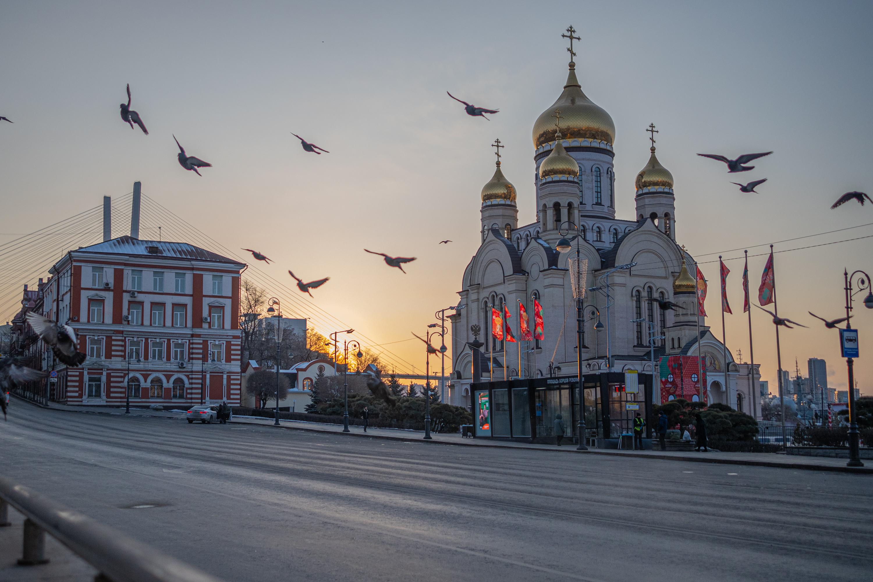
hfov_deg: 48.2
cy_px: 302
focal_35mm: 40
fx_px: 976
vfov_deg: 33.2
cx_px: 400
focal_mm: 24
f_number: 2
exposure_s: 1/4000
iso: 320
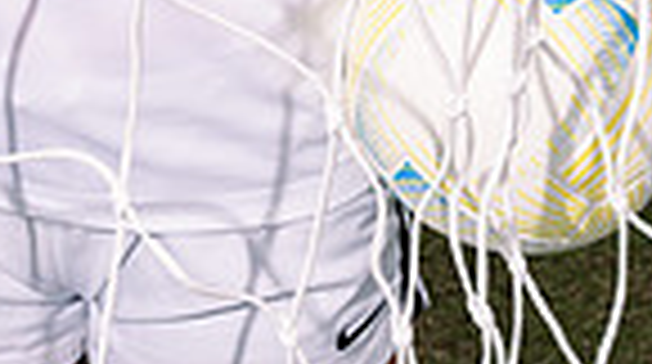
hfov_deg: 18.7
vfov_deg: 9.3
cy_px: -548
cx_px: 144
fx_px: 1968
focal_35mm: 114
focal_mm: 35
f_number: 7.1
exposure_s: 1/250
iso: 160
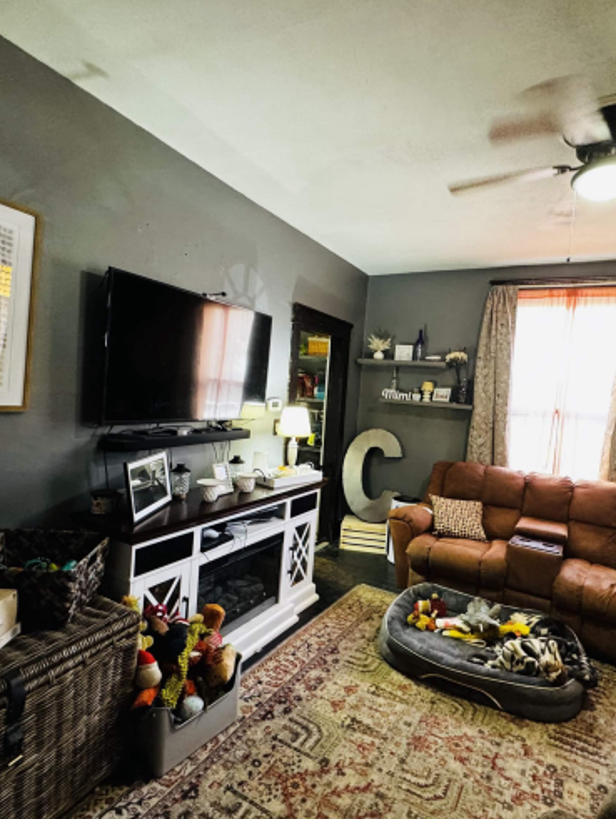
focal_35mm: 19
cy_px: 407
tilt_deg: -2.9
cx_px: 338
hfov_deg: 68.6
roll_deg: -4.4
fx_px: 450
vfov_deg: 84.6
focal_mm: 2.22
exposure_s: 1/60
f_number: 2.2
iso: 640
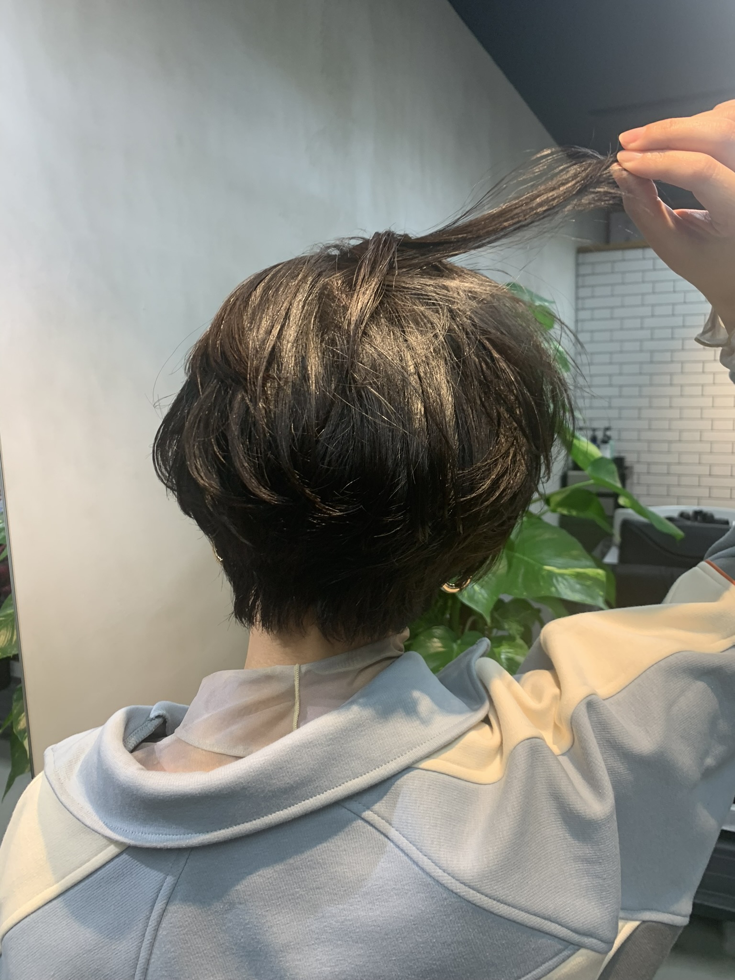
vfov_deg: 67.3
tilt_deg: -7.7
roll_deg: +2.6
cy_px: 490
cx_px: 368
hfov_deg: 53.1
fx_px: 736
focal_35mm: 26
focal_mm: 4.25
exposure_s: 1/100
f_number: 1.8
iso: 80
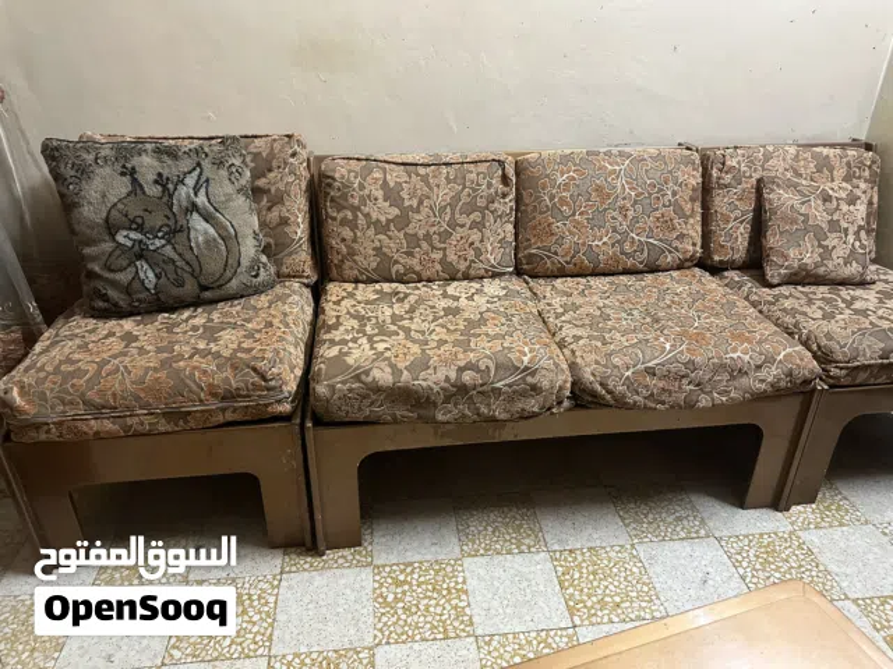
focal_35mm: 24
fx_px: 619
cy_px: 334
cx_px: 446
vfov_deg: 56.8
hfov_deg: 71.6
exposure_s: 1/50
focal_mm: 6.86
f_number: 1.78
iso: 800
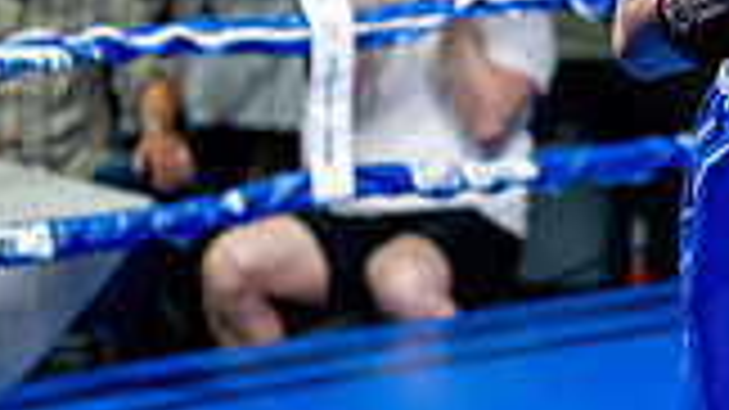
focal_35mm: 199
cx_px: 896
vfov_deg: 6.1
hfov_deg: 10.6
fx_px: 3845
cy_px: 173
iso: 4000
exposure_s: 1/1000
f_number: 2
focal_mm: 53
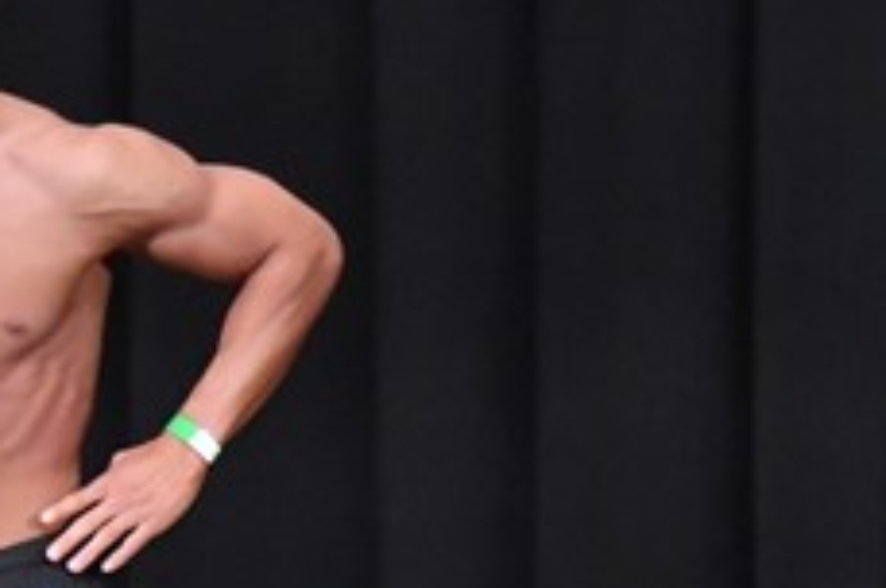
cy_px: 716
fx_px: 16835
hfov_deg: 3.0
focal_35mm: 685
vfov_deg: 2.0
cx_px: 2
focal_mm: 135
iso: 8000
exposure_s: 1/400
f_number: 5.6
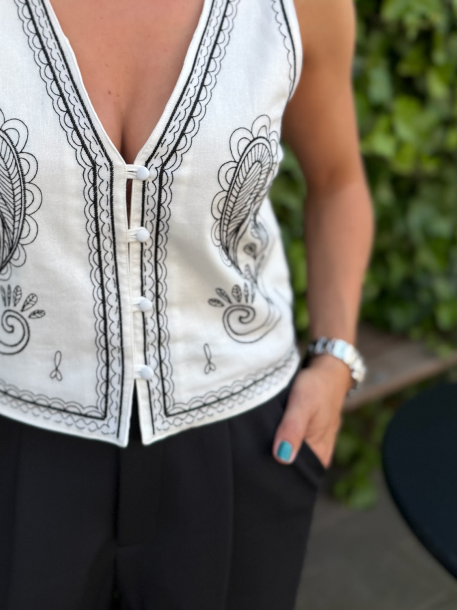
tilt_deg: -14.5
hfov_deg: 36.7
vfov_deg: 47.8
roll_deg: +0.7
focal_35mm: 38
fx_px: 669
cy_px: 183
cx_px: 106
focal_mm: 6.76
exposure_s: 1/543
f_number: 1.78
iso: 80
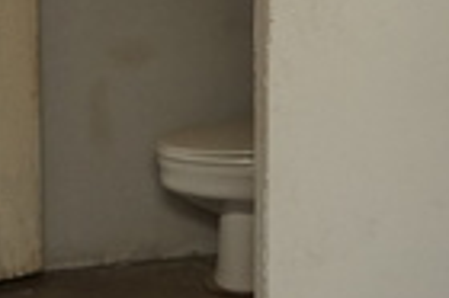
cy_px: -50
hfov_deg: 15.7
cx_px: 449
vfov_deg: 10.5
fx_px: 1595
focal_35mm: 128
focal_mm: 28
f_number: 3.5
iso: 1600
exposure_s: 1/60
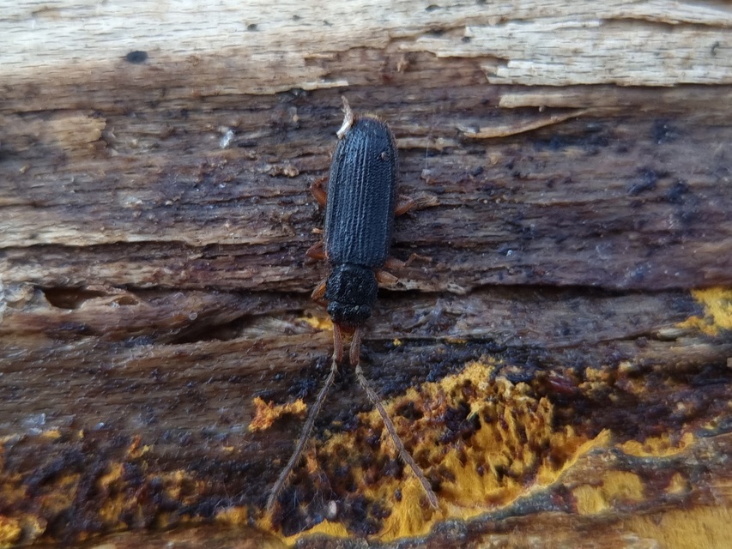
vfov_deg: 53.1
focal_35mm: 26
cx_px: 366
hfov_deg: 67.3
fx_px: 550
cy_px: 274
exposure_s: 1/100
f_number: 1.8
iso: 100
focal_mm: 5.4
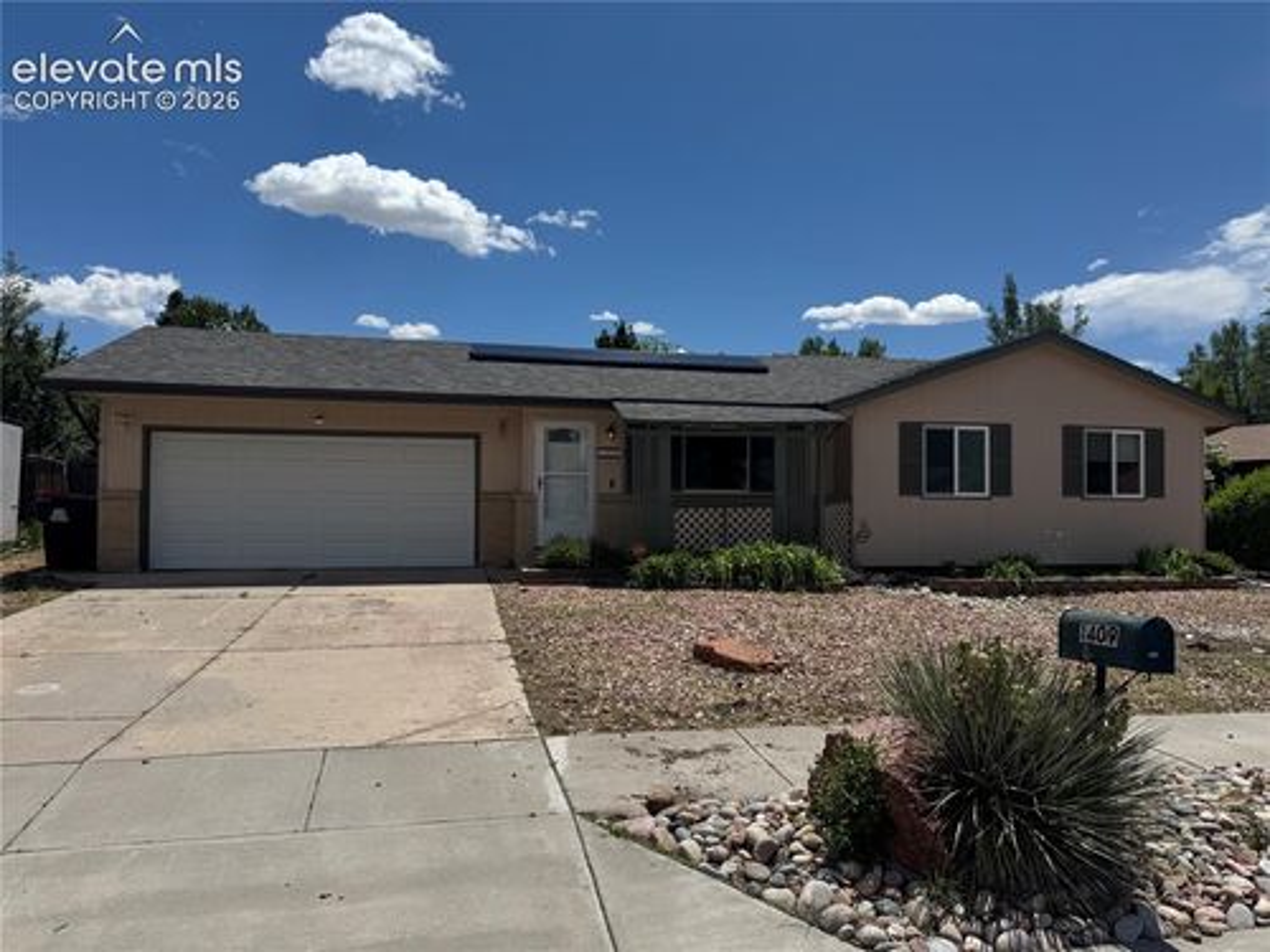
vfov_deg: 56.8
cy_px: 476
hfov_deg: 71.6
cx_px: 635
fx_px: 881
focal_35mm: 24
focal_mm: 6.76
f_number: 1.78
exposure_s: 1/7937
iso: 80
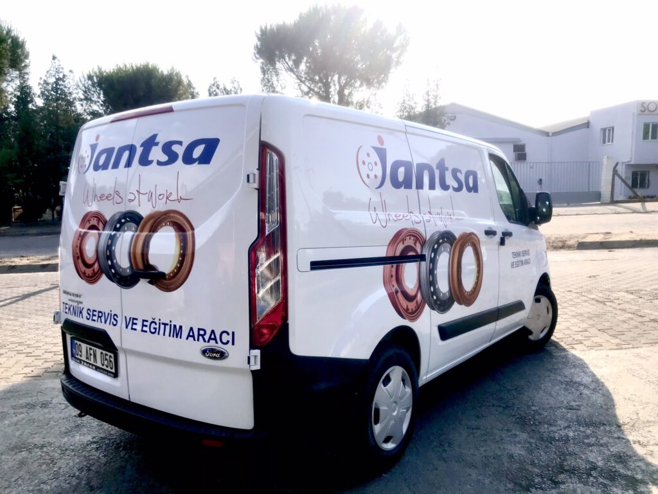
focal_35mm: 28
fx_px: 532
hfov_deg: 63.4
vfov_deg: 49.7
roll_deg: -1.2
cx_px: 329
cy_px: 247
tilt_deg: -7.3
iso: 20
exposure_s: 1/1312
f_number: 1.8
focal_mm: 3.99
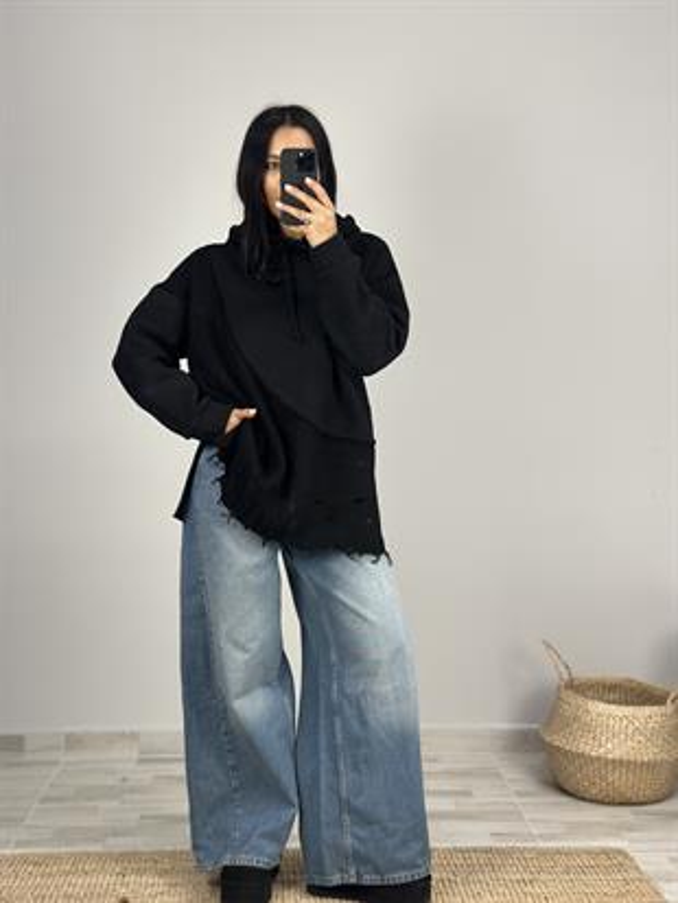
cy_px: 452
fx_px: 1253
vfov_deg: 39.6
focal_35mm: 48
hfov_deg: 30.3
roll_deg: -2.5
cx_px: 339
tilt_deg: -23.4
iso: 160
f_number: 1.78
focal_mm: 6.86
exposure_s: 1/100
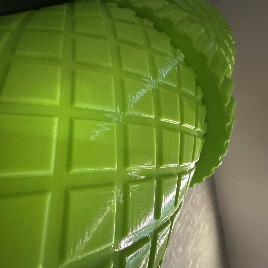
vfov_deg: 84.0
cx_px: 88
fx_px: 149
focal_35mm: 17
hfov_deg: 80.9
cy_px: 136
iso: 1000
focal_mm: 2.22
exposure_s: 1/47
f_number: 2.2
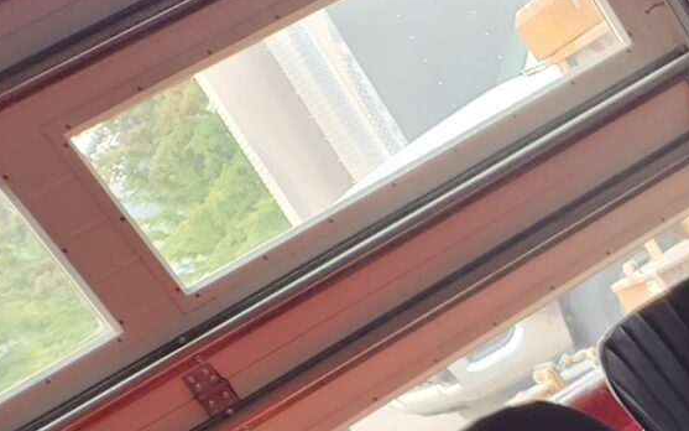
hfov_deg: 14.8
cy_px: 1025
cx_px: 1436
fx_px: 2103
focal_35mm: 112
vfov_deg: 10.2
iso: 125
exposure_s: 1/180
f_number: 1.8
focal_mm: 5.4
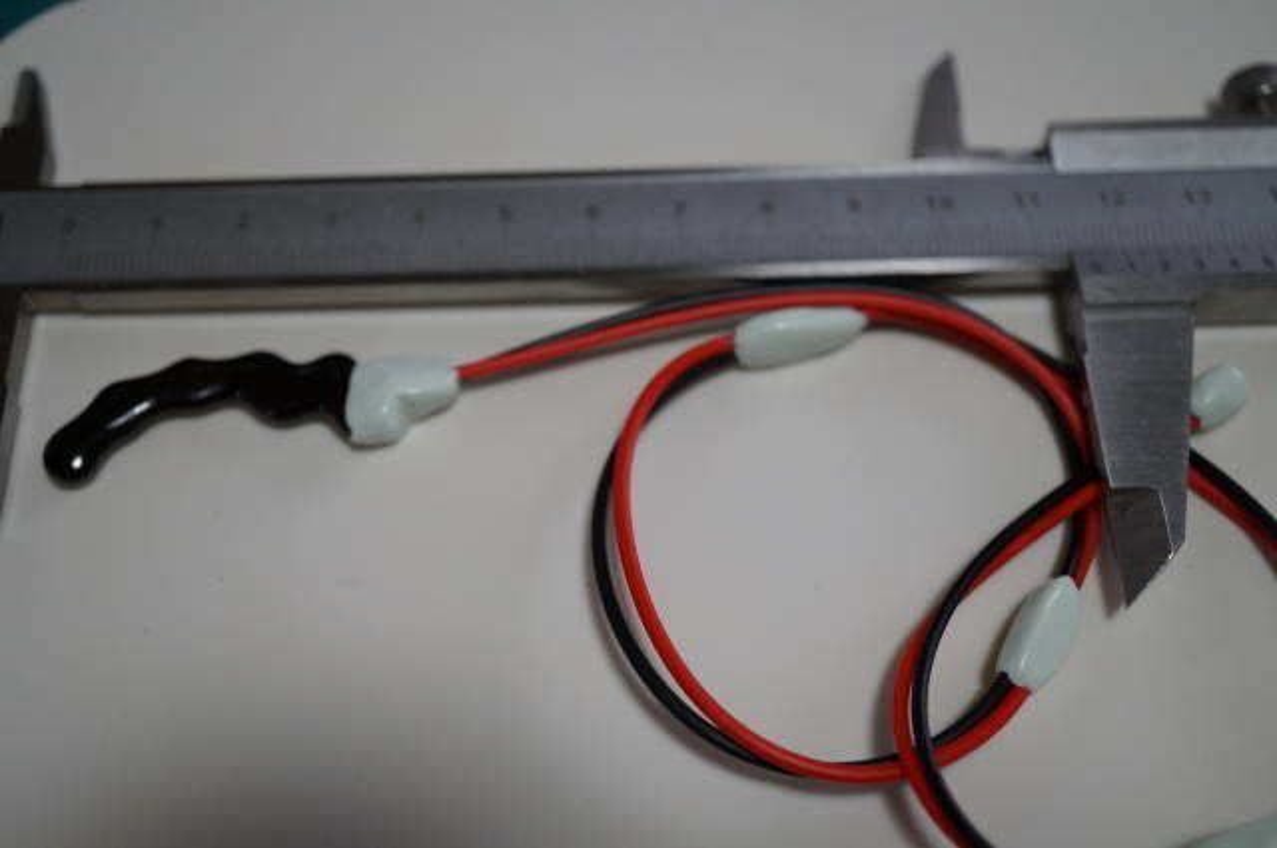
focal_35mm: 45
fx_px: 1594
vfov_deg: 29.8
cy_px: 424
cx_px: 638
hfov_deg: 43.7
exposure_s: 1/160
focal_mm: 30
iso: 1600
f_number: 4
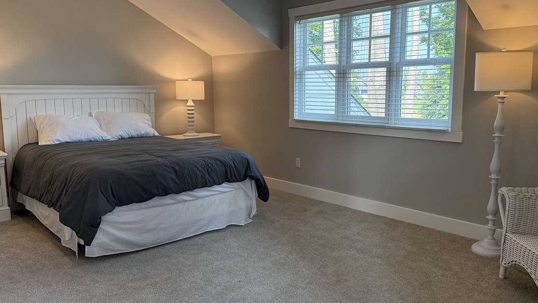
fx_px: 428
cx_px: 293
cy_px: 148
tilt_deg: -7.5
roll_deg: +0.4
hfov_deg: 64.2
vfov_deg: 38.9
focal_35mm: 30
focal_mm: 6.76
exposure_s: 1/228
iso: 200
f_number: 1.78
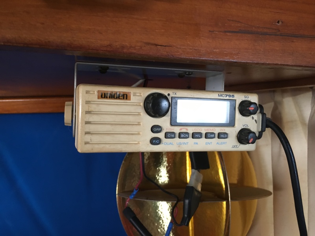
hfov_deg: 61.7
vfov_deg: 48.2
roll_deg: +1.9
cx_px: 158
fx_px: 264
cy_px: 118
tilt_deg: +7.6
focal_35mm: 29
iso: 160
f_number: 2.2
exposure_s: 1/30
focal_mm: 4.15
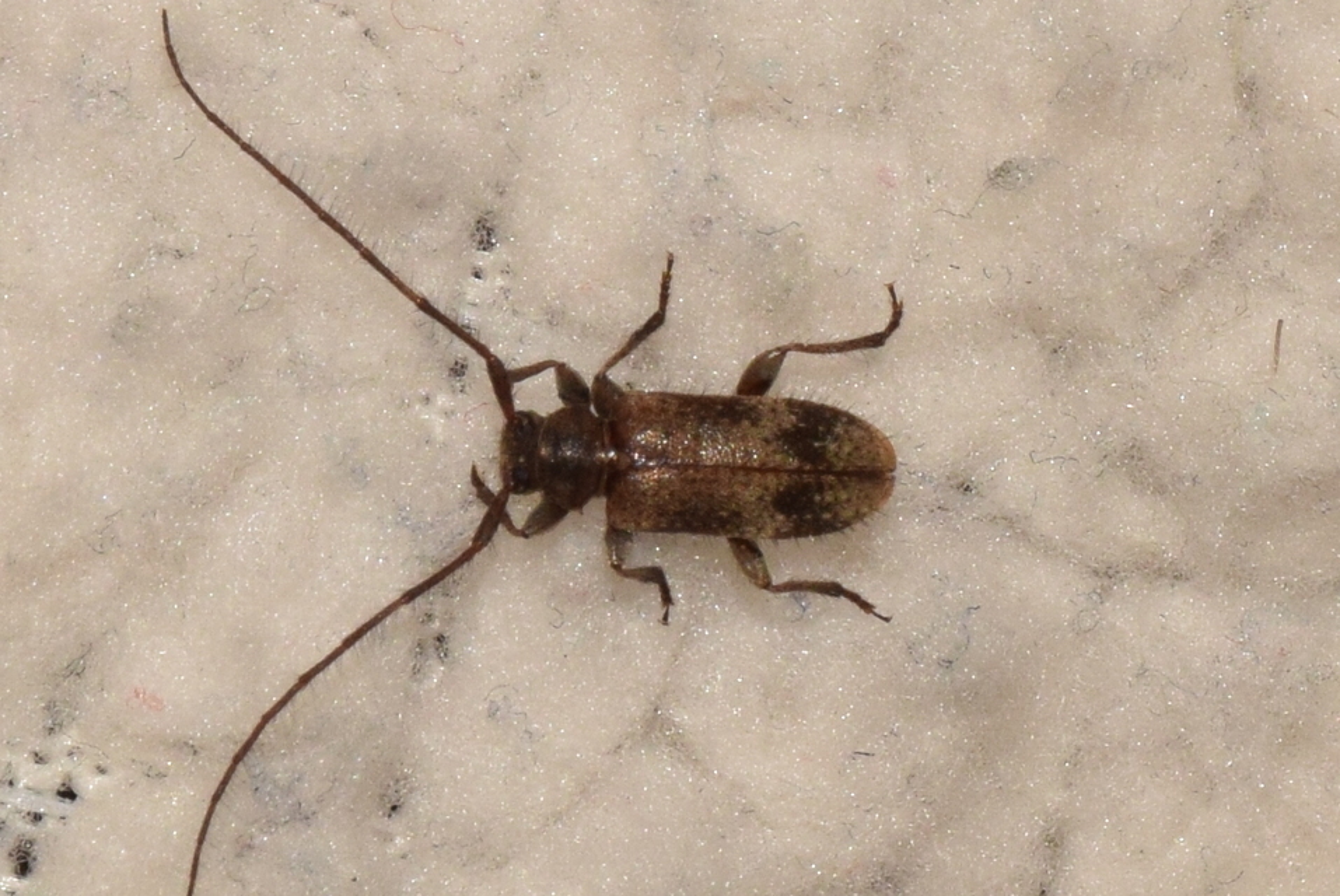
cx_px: 670
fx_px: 7824
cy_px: 448
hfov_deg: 9.8
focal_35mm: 210
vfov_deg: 6.6
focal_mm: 140
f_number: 16
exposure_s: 1/160
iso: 500
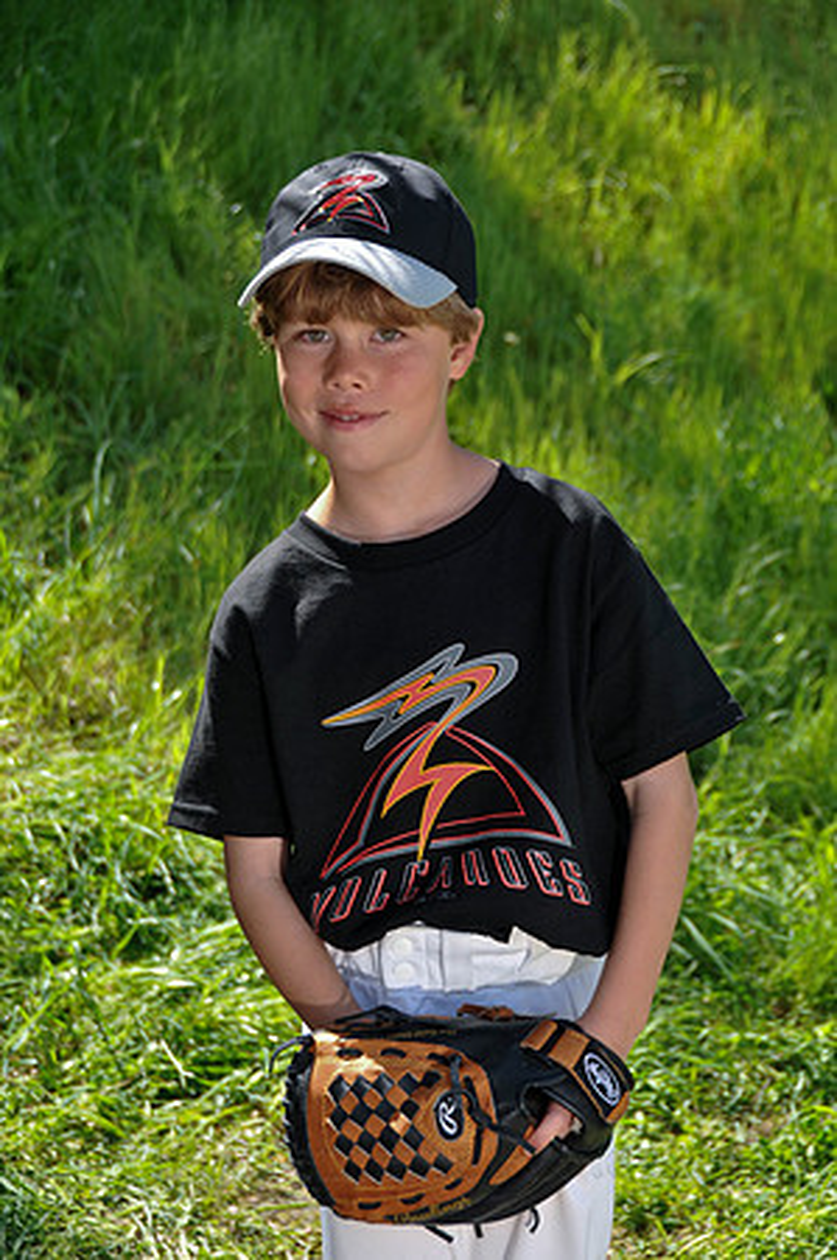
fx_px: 2621
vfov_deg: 27.0
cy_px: 630
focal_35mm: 75
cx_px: 418
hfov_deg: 18.1
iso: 200
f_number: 5
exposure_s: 1/320
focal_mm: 50
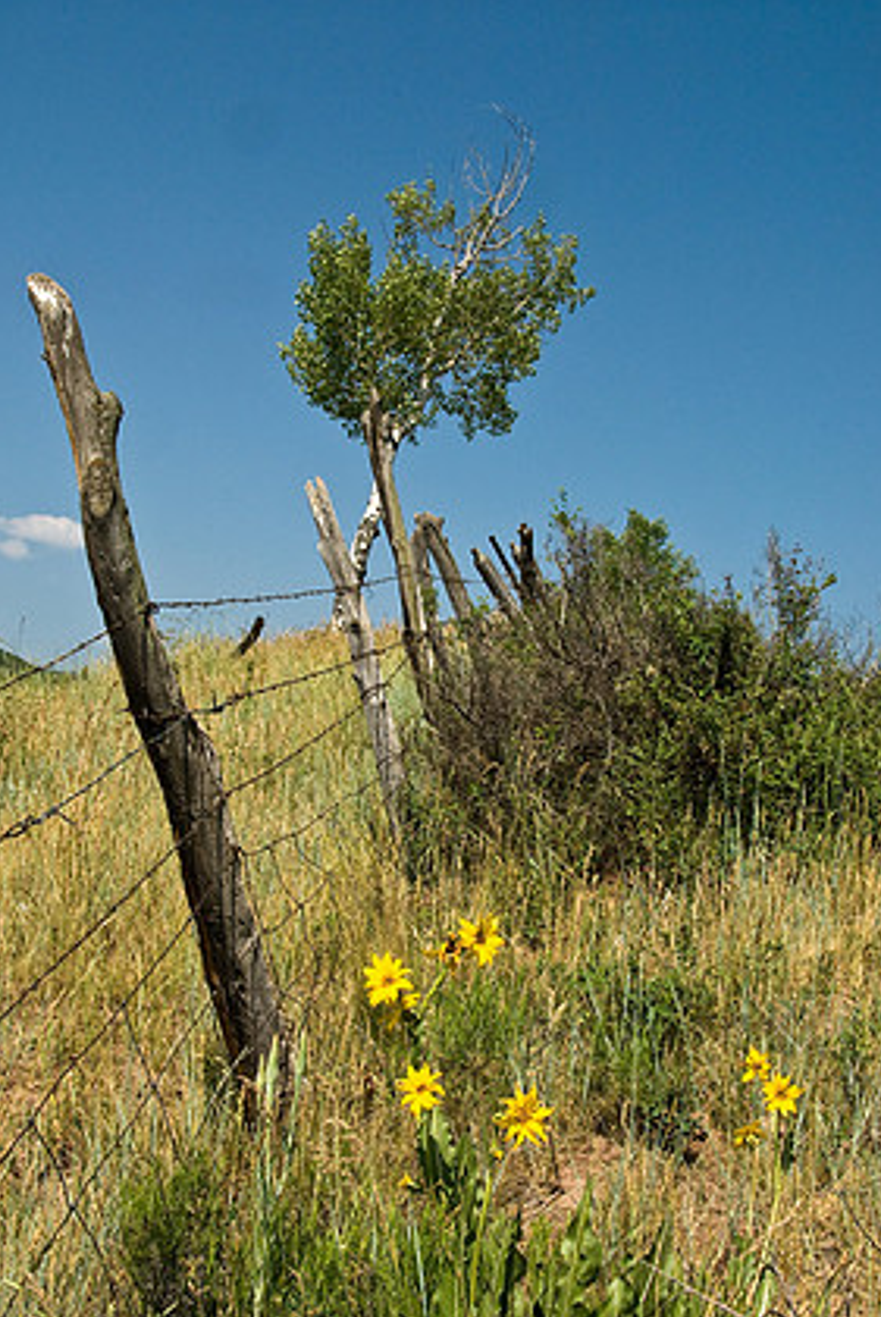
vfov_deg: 43.5
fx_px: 1648
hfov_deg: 29.9
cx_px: 434
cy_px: 702
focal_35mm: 45
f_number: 22
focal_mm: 28
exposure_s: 1/160
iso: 400
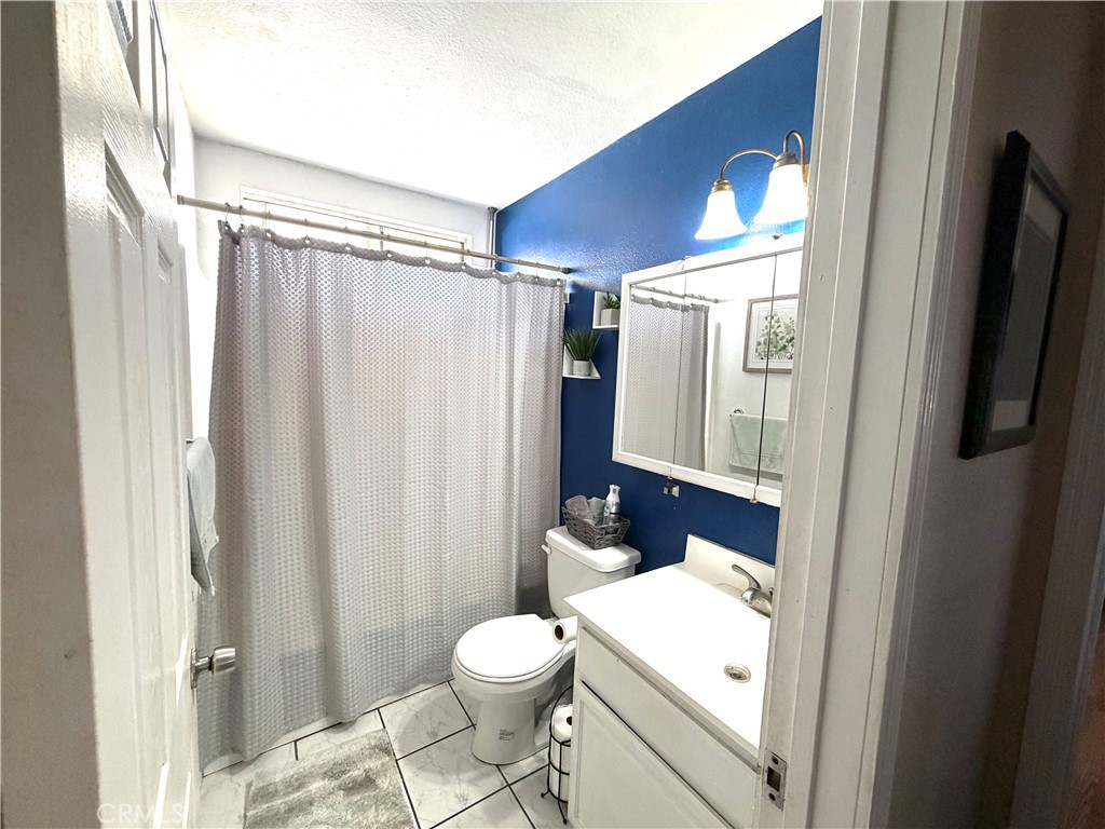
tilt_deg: -5.8
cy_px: 414
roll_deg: -1.9
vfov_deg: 85.7
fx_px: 447
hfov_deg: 102.1
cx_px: 552
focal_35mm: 14
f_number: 2.2
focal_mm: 2.22
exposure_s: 1/60
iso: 250
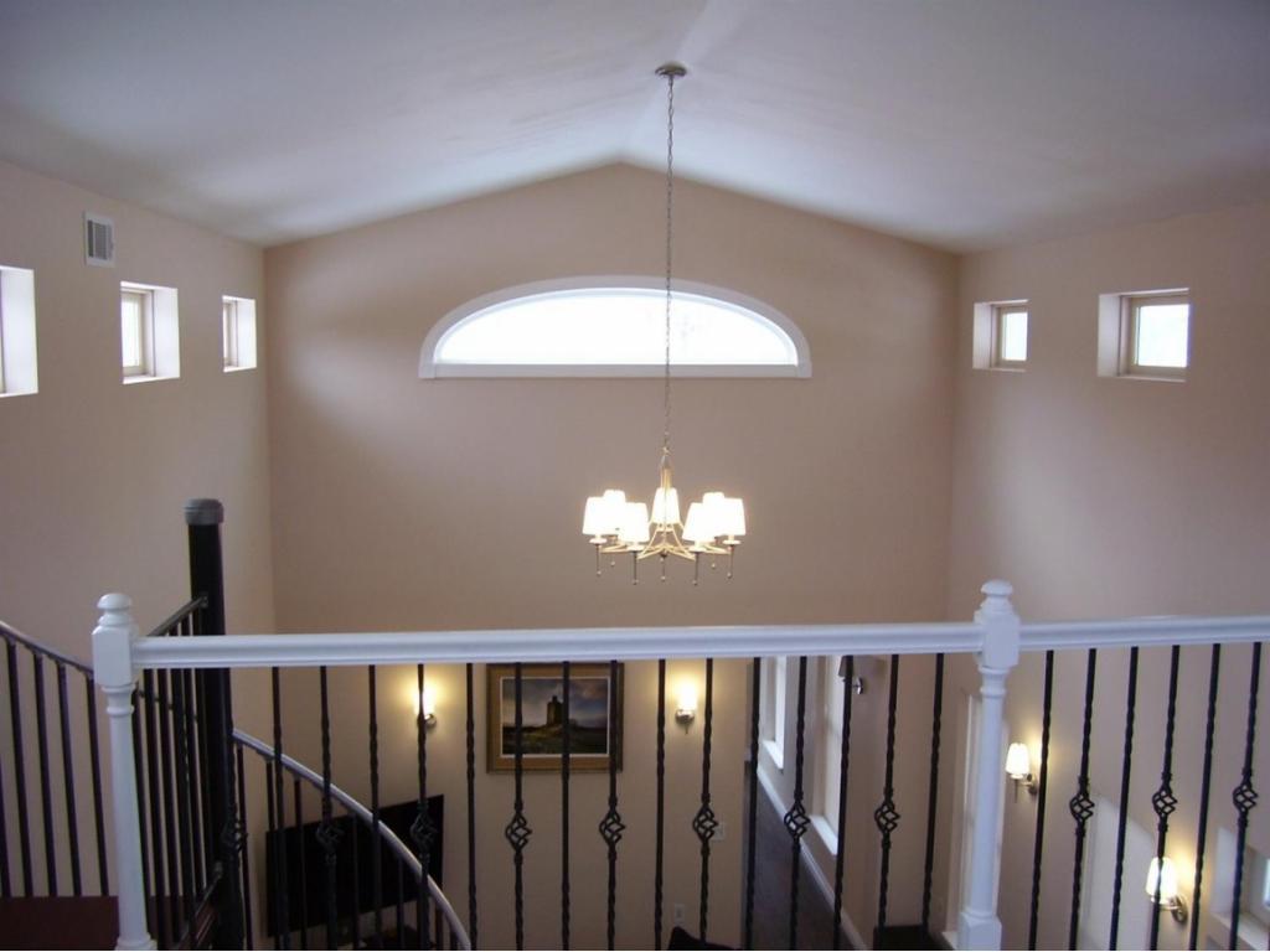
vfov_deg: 41.8
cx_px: 635
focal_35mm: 34
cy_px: 476
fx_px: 1247
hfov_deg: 54.0
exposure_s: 1/30
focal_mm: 5.6
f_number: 2.7
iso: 80
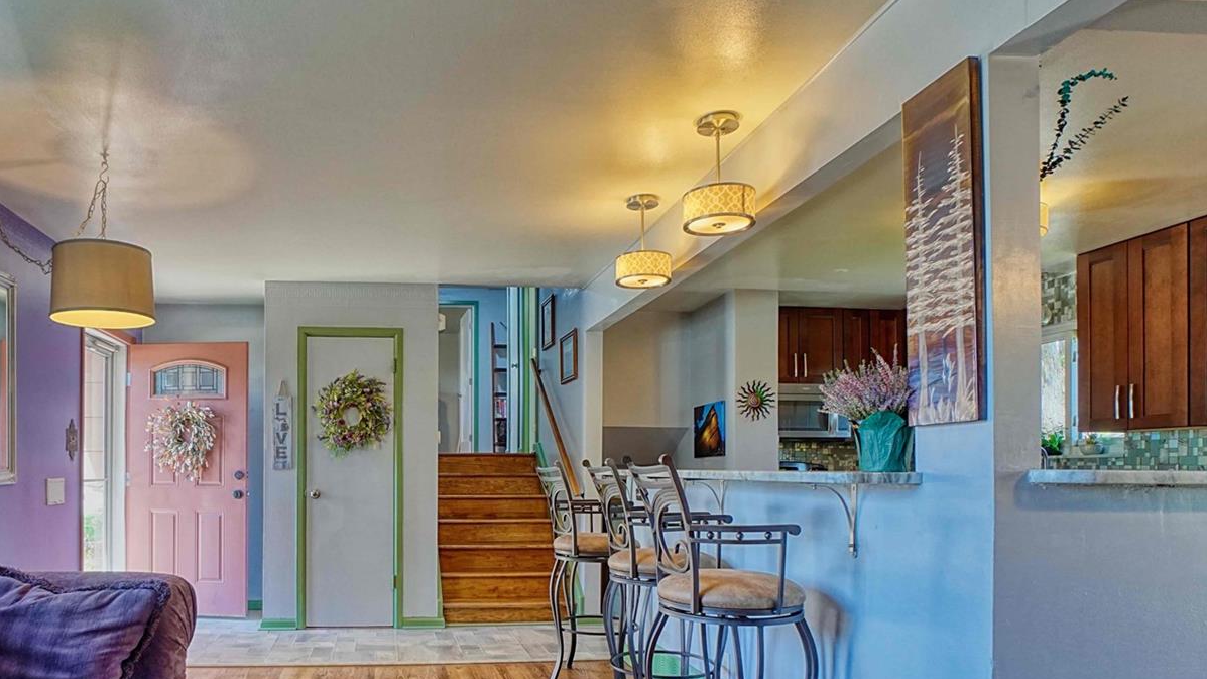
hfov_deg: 81.8
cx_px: 434
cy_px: 471
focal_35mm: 21
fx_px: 672
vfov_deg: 52.2
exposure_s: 1/15
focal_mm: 10
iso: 800
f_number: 7.1
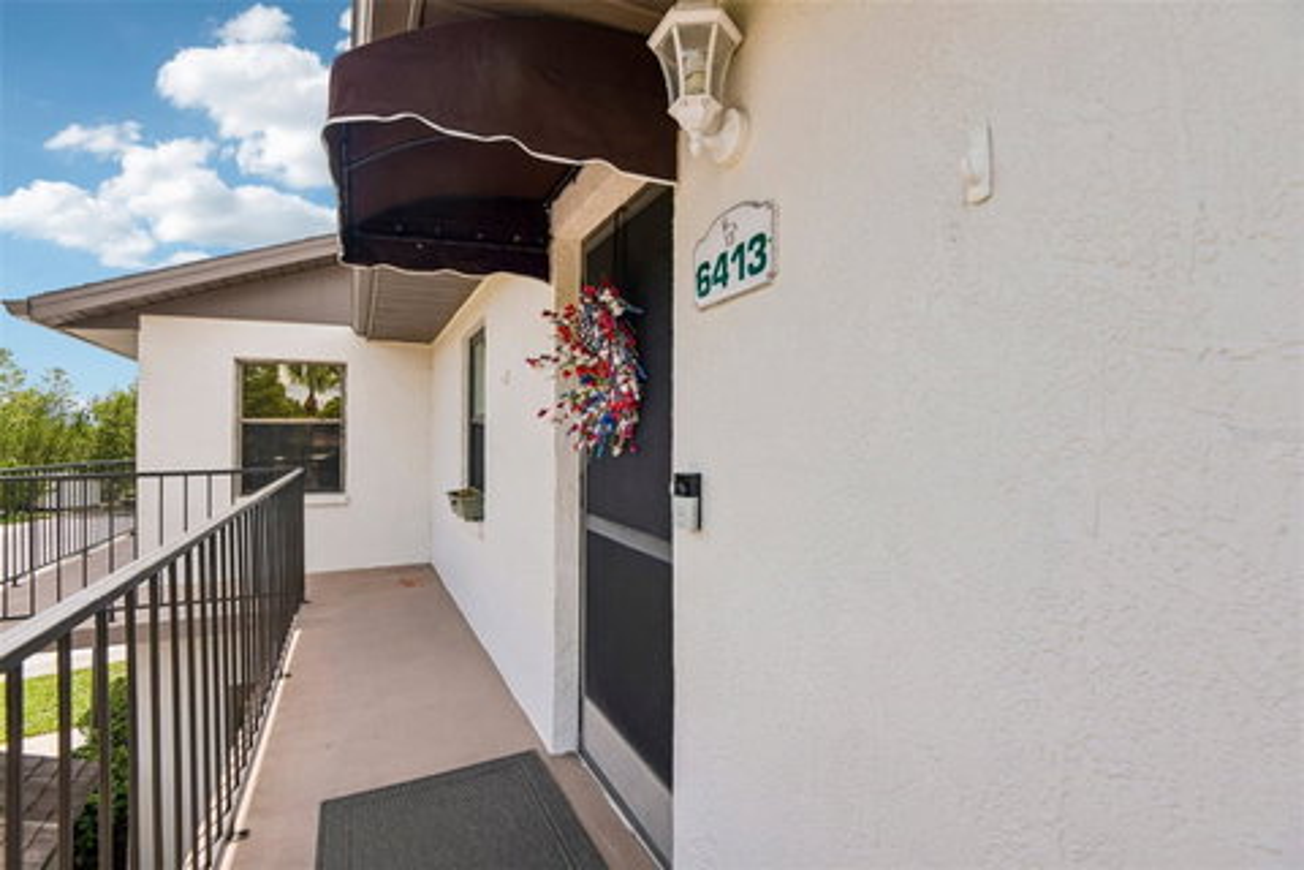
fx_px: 580
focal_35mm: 16
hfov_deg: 96.7
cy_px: 435
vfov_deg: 73.7
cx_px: 652
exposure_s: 1/1000
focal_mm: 16
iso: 400
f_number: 8
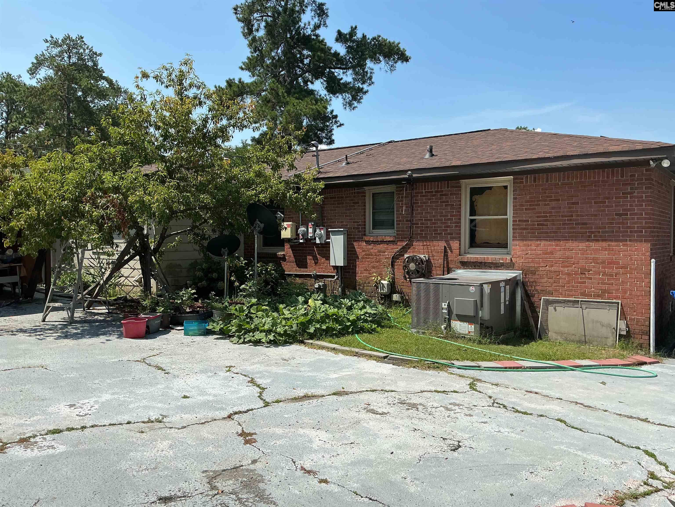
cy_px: 254
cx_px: 338
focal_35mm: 29
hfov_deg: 61.7
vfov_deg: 48.2
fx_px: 565
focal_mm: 3
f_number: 1.8
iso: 25
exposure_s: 1/2427
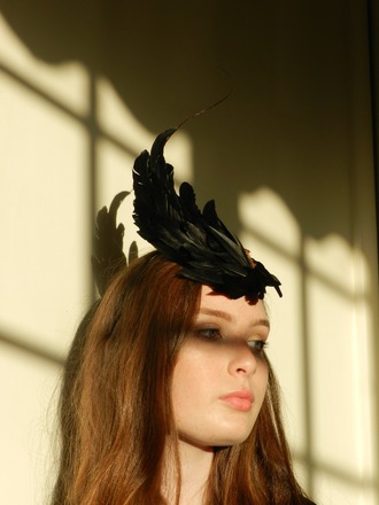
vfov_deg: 25.7
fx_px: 1109
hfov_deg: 19.4
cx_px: 190
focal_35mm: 76
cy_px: 252
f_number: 4.8
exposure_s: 1/400
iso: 160
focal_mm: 13.5
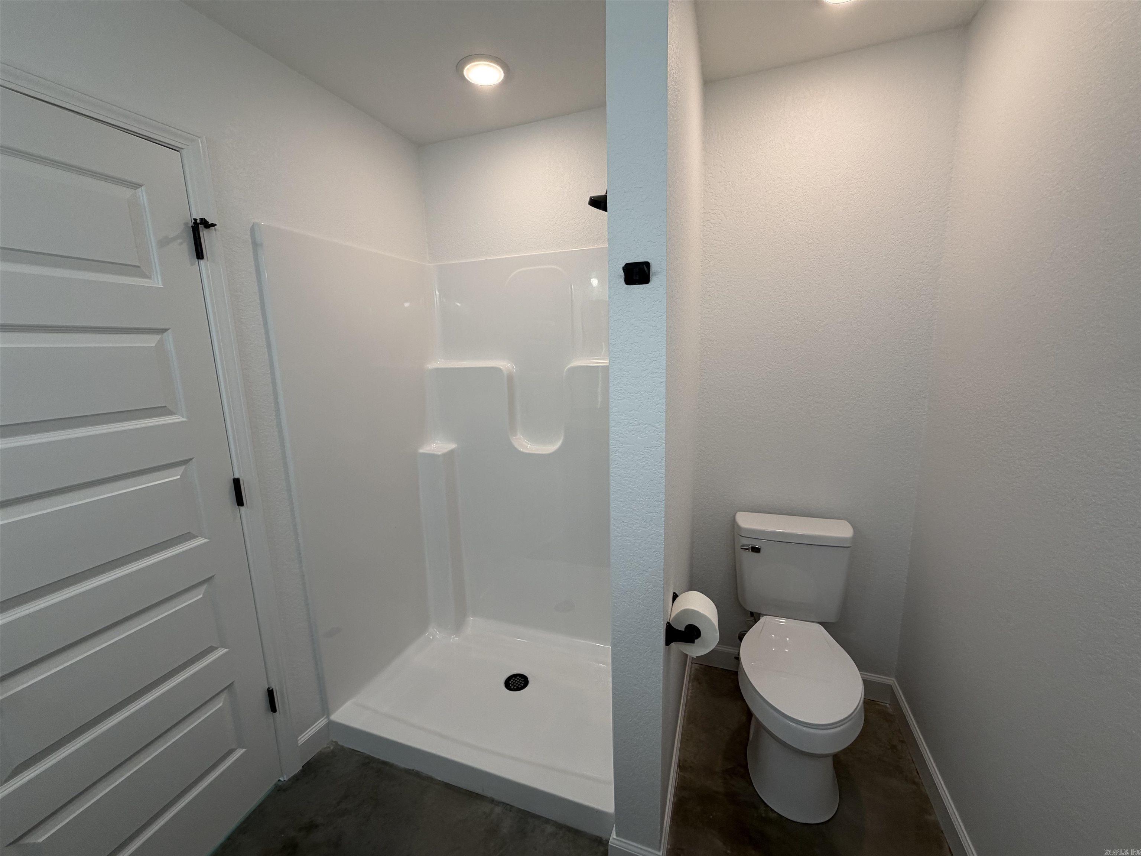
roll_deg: +2.0
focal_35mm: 14
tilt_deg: -9.8
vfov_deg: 85.7
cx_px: 570
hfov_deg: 102.1
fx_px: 461
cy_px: 428
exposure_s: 1/120
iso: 80
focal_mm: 2.22
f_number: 2.2
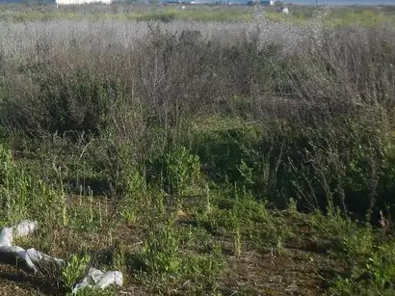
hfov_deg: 25.6
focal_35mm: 70
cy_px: -47
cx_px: -46
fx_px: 798
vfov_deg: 19.9
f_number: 3.9
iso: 125
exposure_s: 1/800
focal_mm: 5
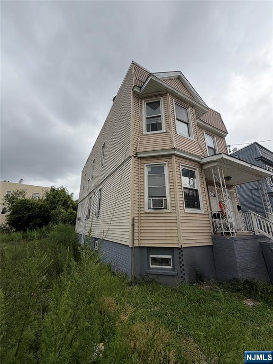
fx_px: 147
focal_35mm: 14
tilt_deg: +16.0
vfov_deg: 102.1
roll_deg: -0.4
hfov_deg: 85.7
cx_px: 136
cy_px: 182
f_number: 2.2
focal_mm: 2.22
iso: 50
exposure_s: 1/502
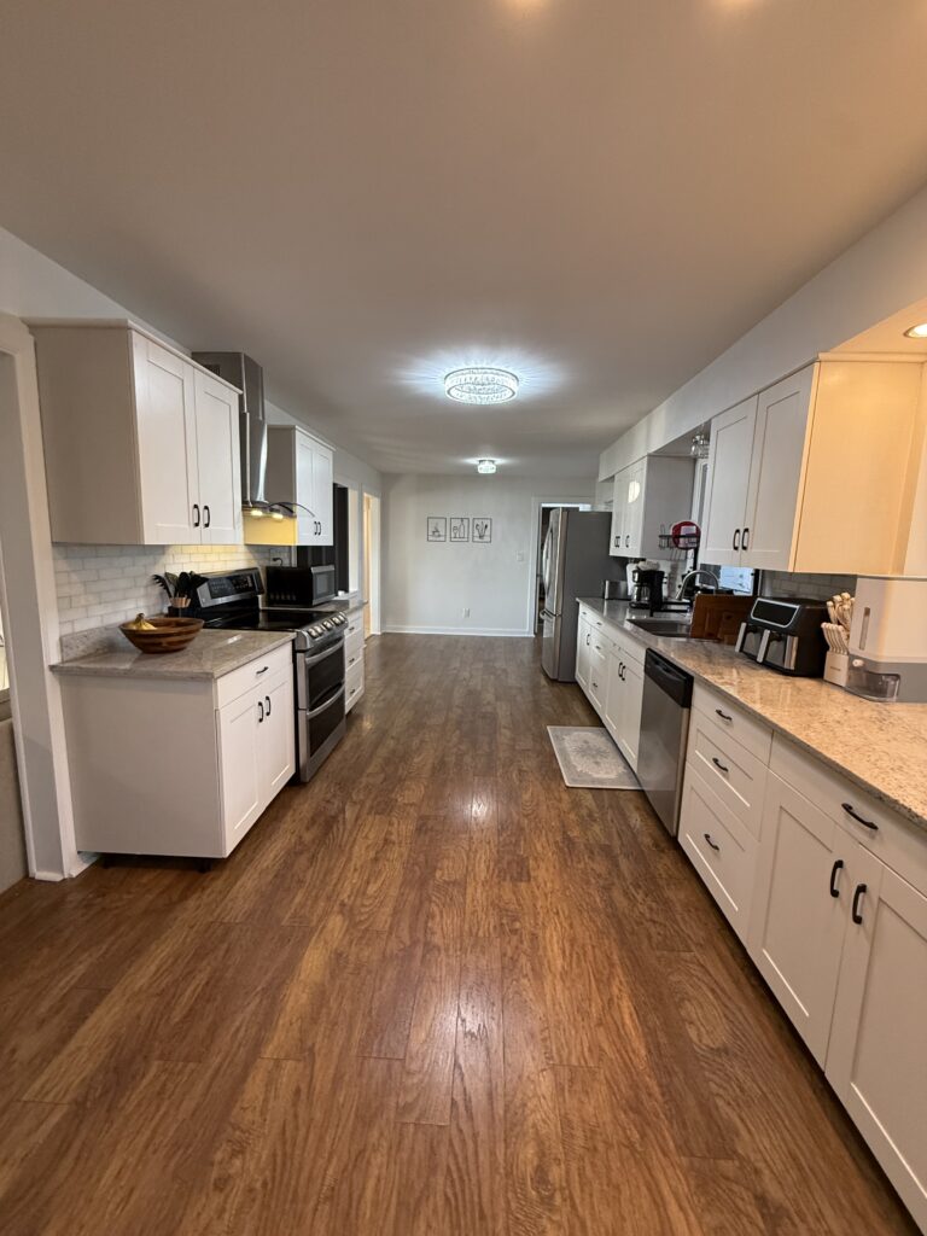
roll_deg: -2.5
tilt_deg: -7.9
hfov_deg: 85.7
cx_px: 464
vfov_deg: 102.1
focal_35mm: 14
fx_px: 500
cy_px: 618
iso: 320
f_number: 2.2
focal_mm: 2.22
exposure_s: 1/120
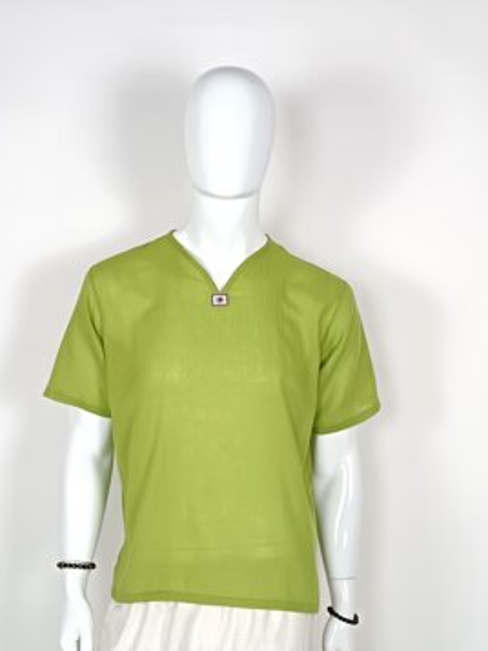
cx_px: 229
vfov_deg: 34.3
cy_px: 363
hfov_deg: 26.1
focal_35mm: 56
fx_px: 1052
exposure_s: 1/50
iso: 401
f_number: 1.75
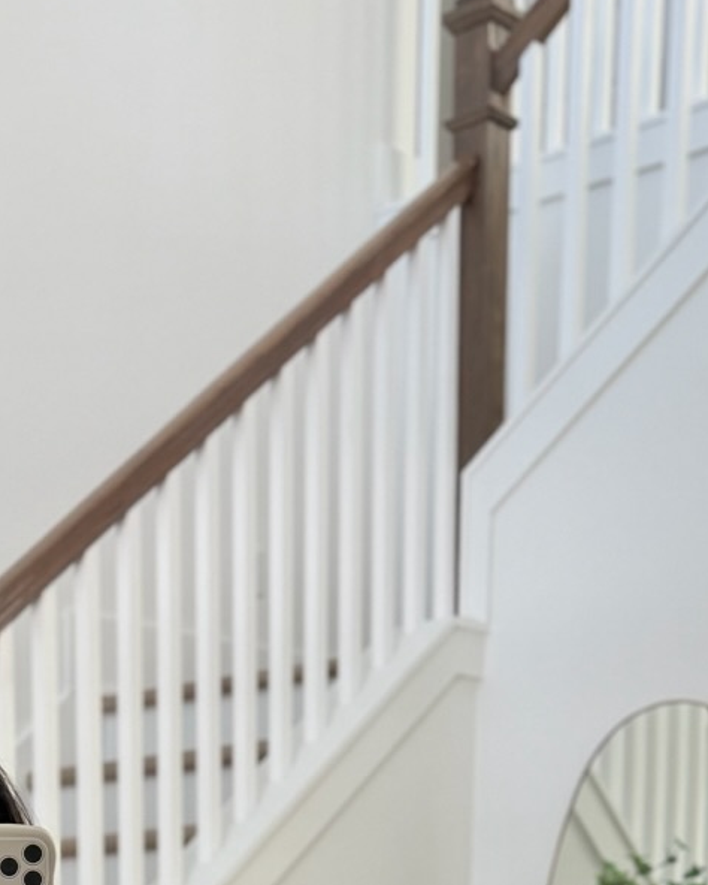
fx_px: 2121
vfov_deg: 19.3
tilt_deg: -19.9
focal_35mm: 81
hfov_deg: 18.7
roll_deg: +0.4
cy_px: 1470
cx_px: 93
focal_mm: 6.76
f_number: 1.78
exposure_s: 1/121
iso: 125
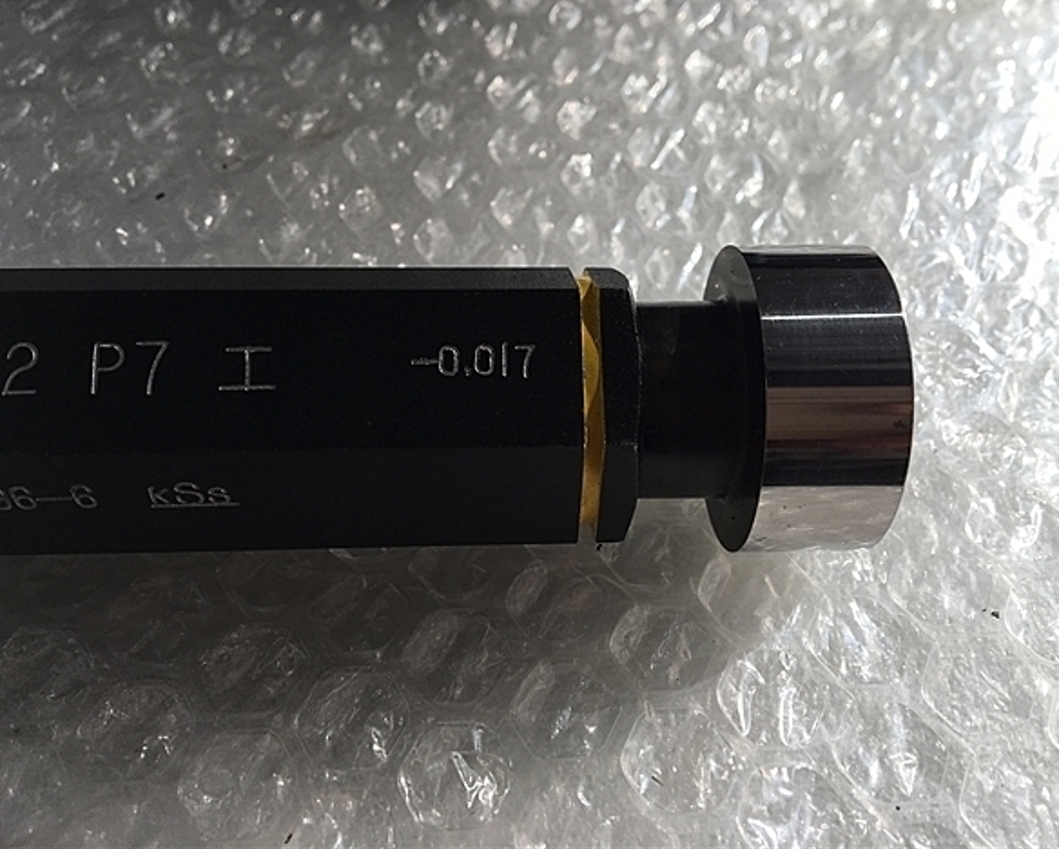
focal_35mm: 31
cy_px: 415
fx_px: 972
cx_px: 548
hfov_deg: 57.1
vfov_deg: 47.2
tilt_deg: -55.4
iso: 25
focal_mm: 4.15
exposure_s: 1/469
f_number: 2.2
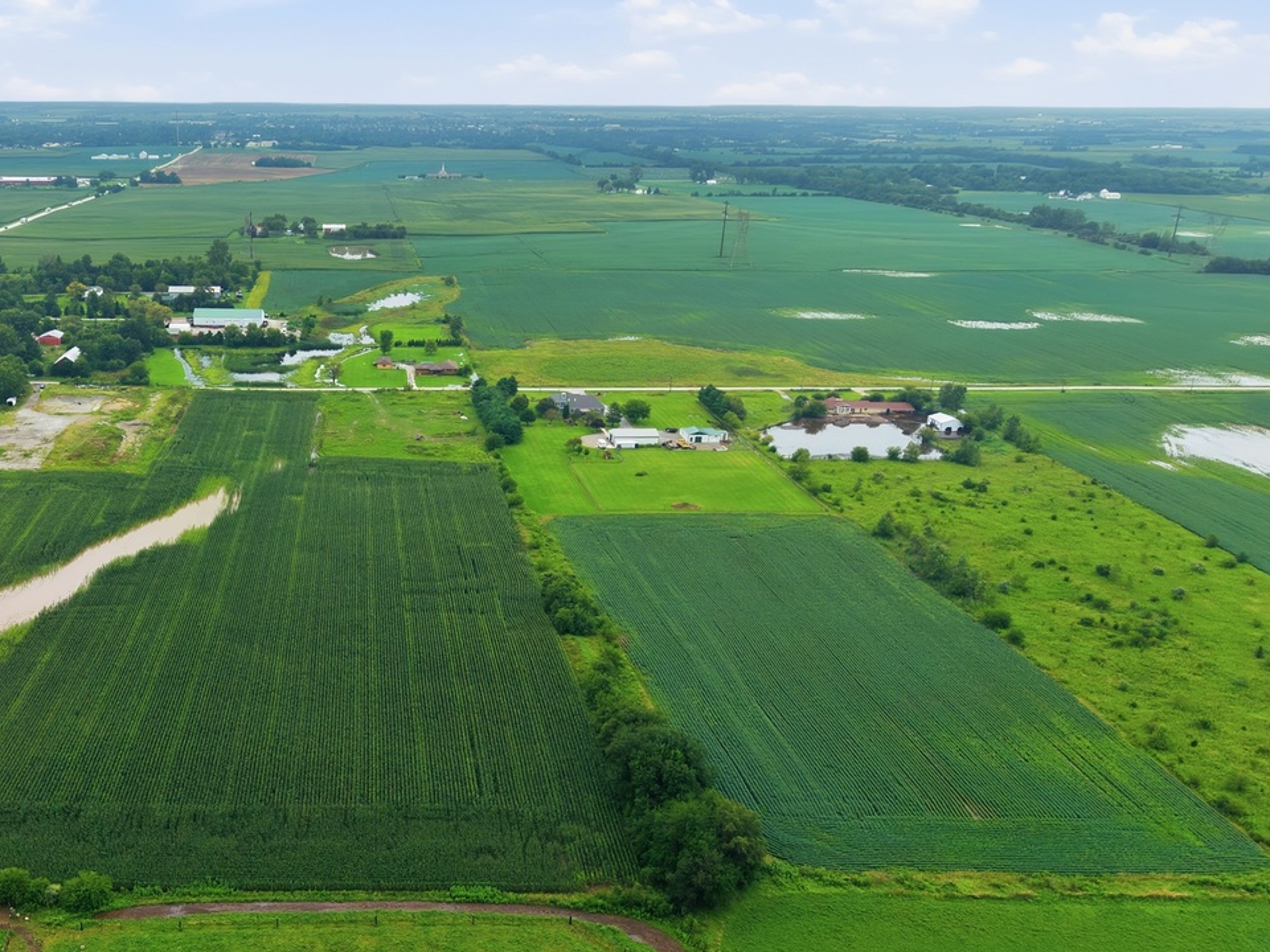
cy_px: 582
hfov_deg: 49.7
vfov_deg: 39.5
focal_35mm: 36
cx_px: 348
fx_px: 1321
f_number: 1.8
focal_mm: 8.7
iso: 260
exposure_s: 1/1500
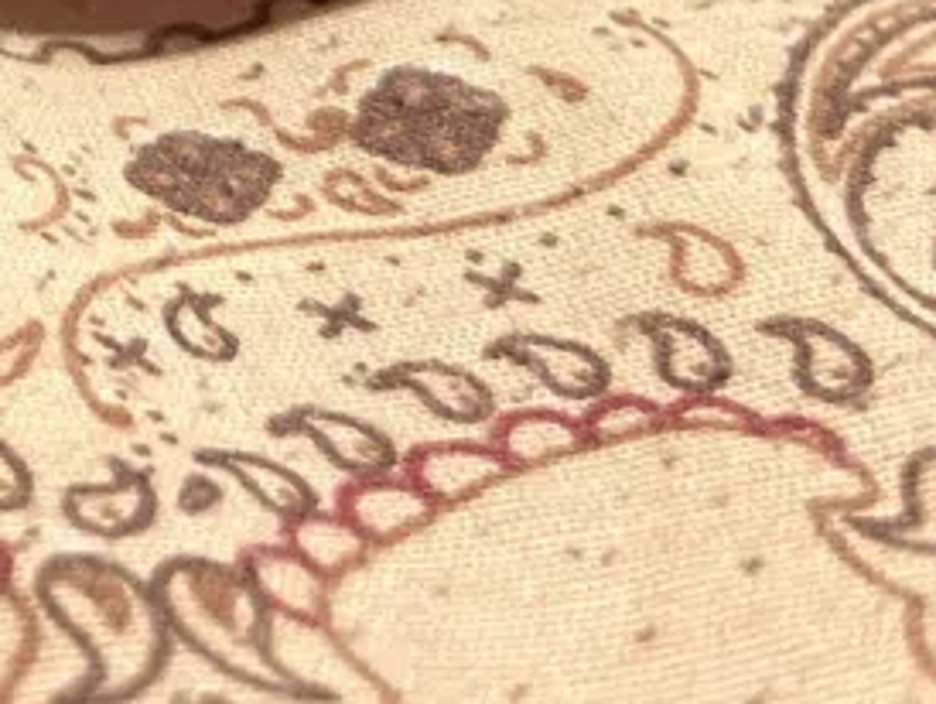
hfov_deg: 17.3
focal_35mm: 97
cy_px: -540
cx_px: -629
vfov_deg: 13.7
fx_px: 2625
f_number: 1.6
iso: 500
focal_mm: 5.1
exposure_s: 1/25
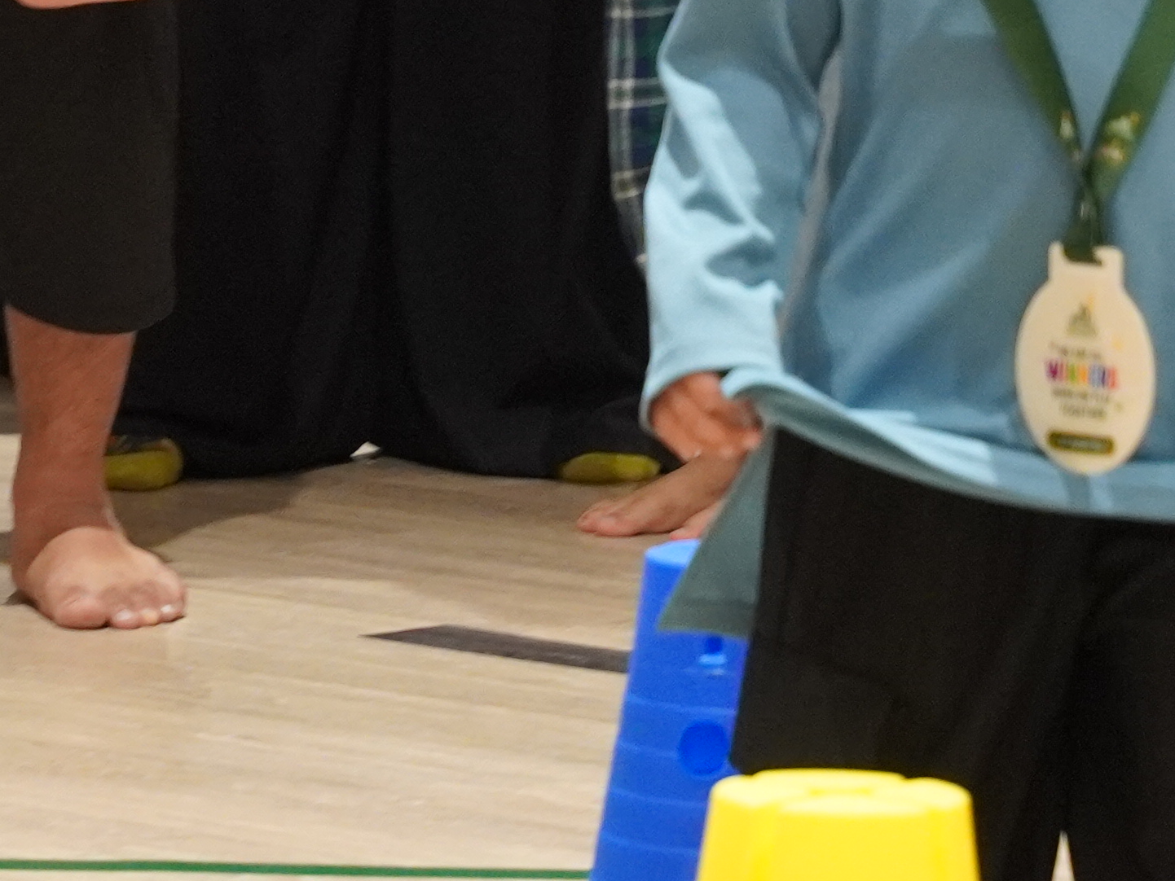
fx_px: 14259
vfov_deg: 3.5
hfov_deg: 4.7
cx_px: 535
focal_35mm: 420
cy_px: -394
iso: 2000
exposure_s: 1/160
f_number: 4
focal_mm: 70
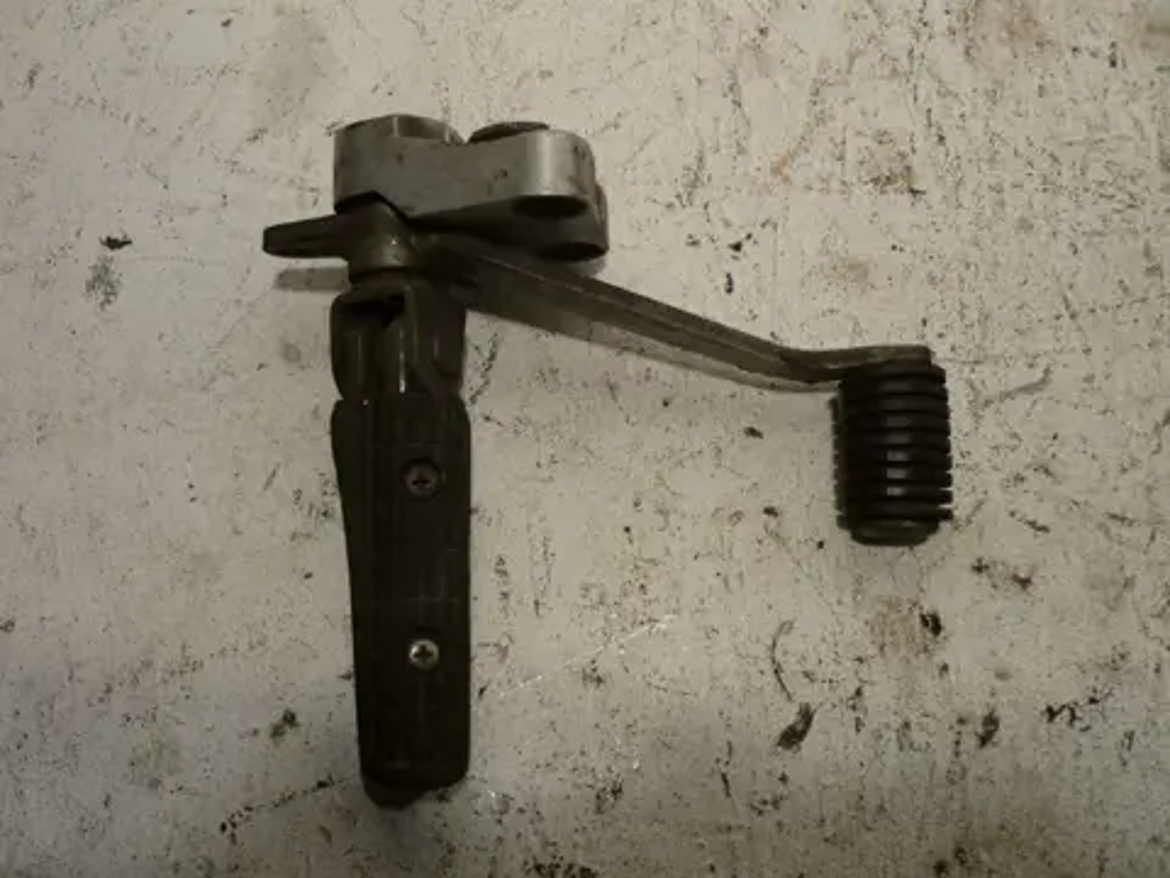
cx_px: 585
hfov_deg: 55.4
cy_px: 439
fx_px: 1115
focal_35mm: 33
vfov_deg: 42.9
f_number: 2.8
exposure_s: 1/40
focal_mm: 5.5
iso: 80
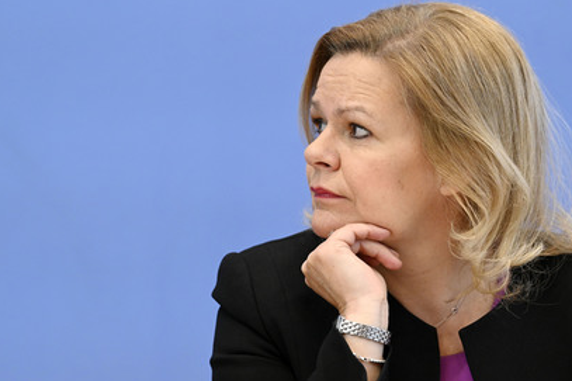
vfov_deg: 8.8
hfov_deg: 13.3
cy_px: 195
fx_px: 2462
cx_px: 314
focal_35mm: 155
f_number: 5.6
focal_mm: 140
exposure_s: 1/640
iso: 4000
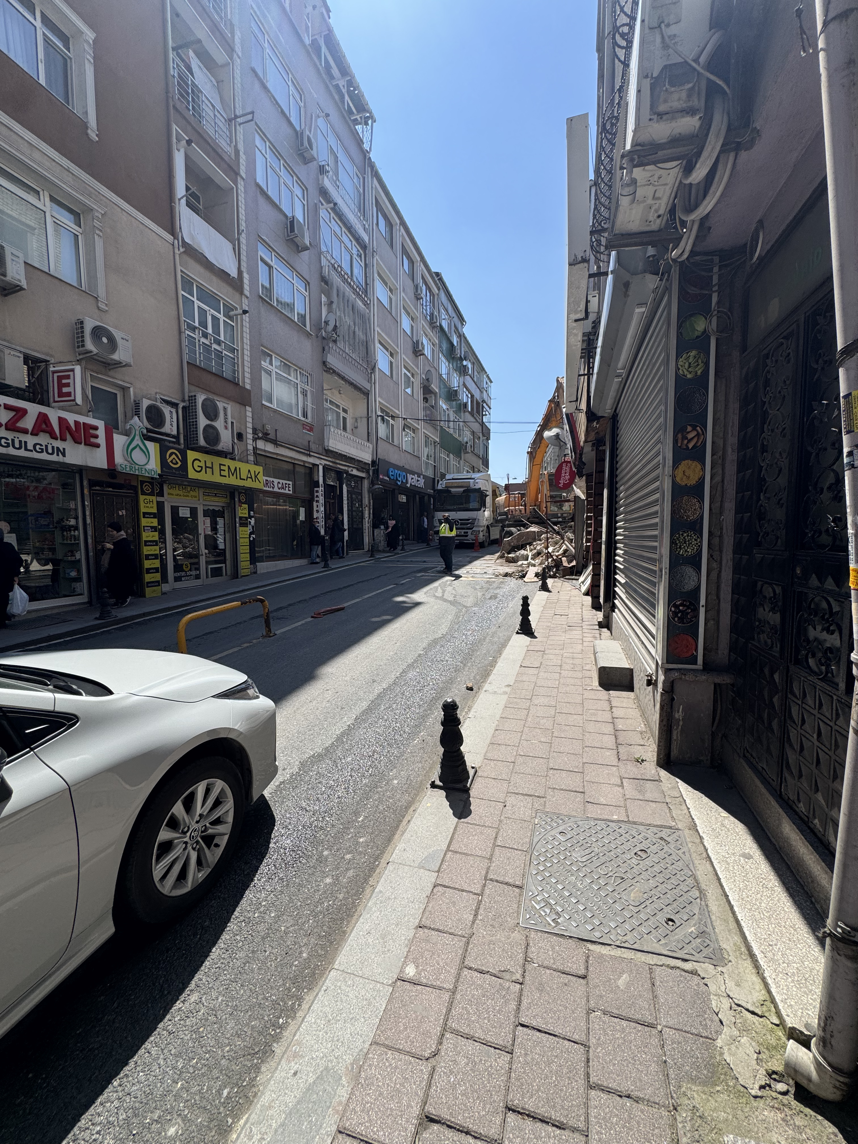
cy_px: 572
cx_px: 429
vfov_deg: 102.1
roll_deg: +1.1
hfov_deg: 85.7
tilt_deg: -2.9
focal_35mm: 14
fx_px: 463
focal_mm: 2.22
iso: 50
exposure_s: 1/1789
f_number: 2.2
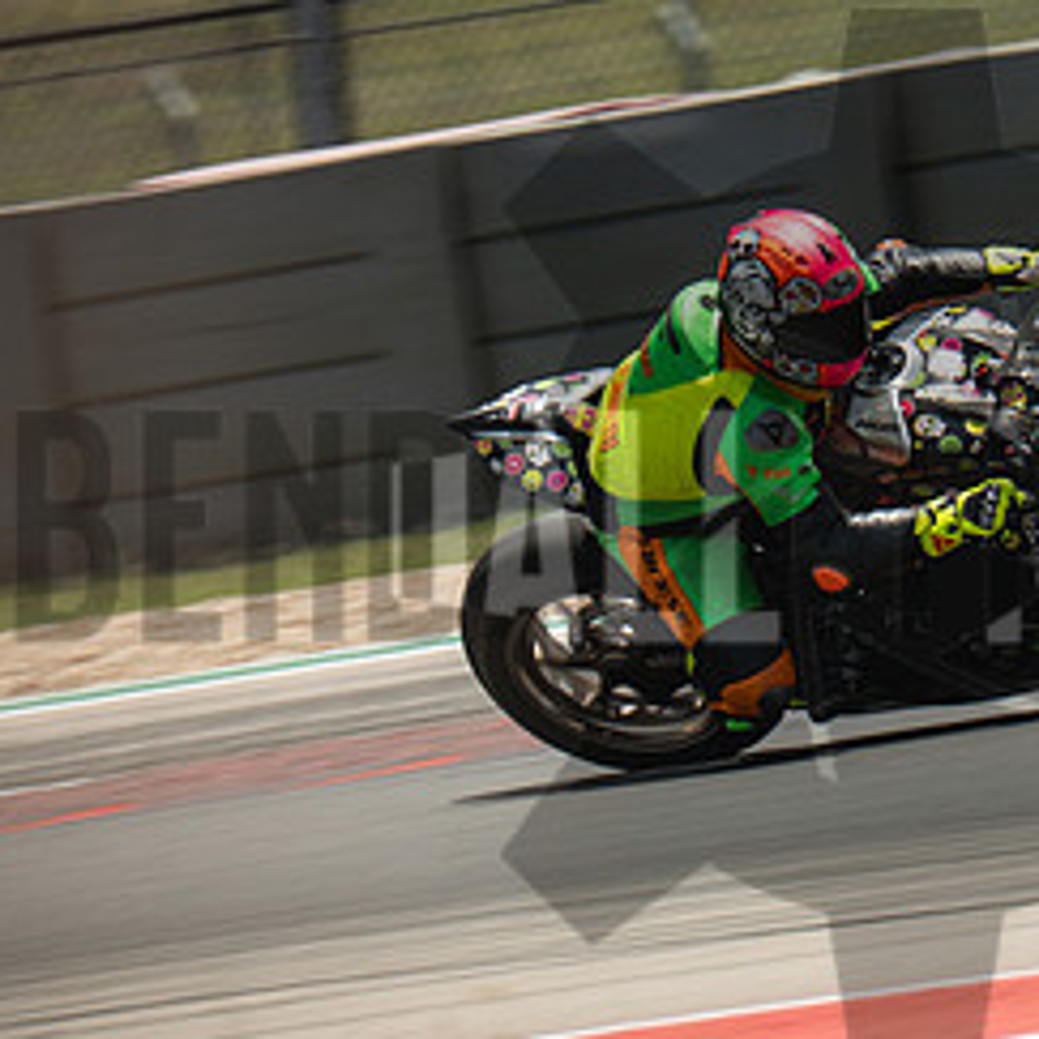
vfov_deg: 1.8
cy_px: 532
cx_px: 915
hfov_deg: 1.8
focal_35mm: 949
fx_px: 32226
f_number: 7.1
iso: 160
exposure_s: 1/320
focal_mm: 312
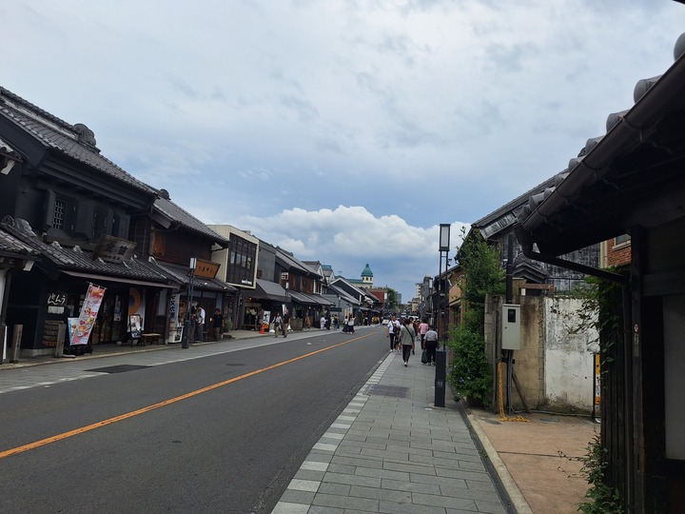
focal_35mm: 23
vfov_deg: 58.9
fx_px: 455
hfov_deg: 73.9
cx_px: 342
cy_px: 257
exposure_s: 1/1761
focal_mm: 5.54
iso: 40
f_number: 1.8
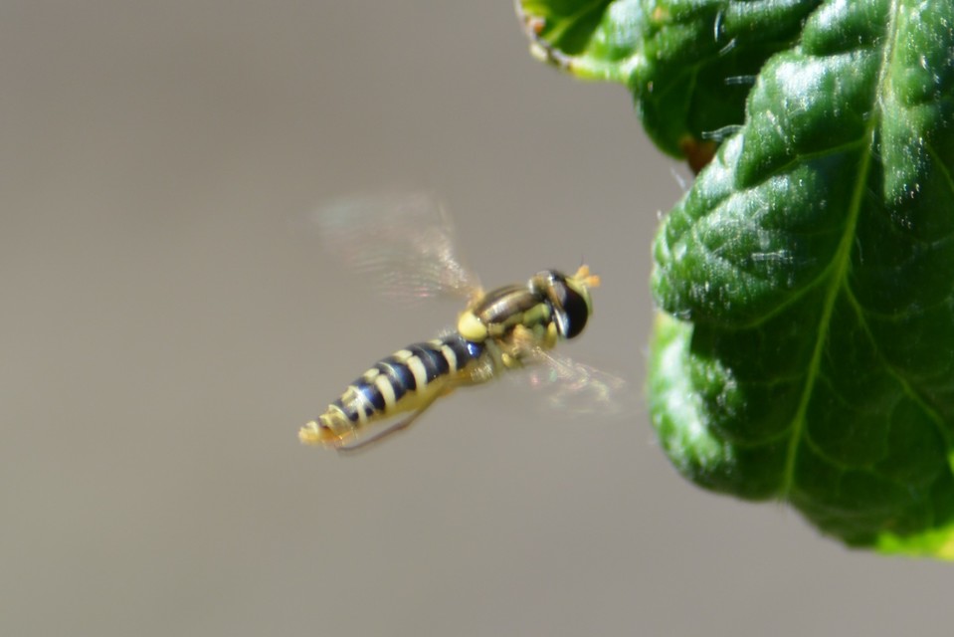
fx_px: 11928
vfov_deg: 3.1
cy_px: 318
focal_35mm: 450
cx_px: 477
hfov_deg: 4.6
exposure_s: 1/125
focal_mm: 300
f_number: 8
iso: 125
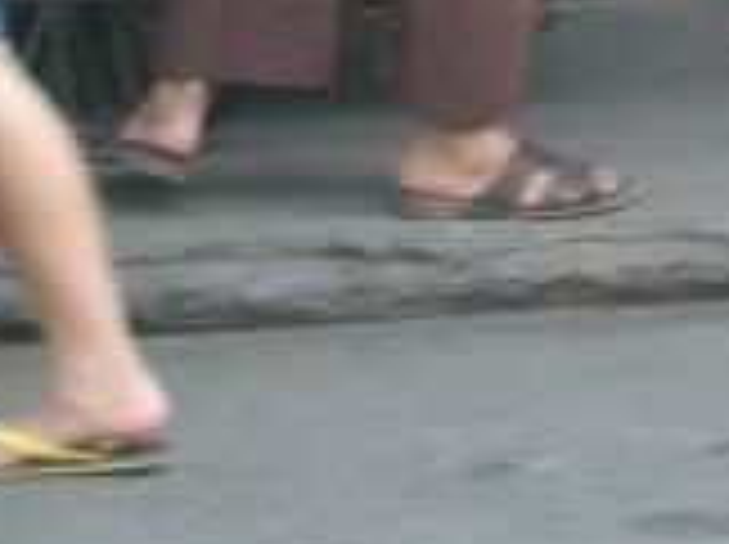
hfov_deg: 6.1
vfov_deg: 4.5
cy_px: -778
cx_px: 1264
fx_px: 6750
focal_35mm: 321
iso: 80
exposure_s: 1/89.9
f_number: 3.7
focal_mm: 10.8
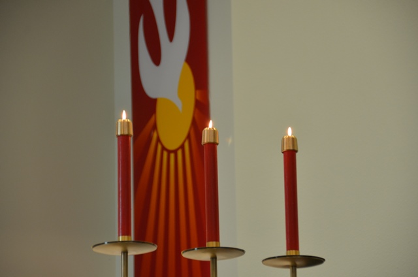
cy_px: 138
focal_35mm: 168
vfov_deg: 8.1
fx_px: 1947
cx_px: 209
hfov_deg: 12.3
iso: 800
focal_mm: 112
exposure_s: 1/40
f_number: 5.3
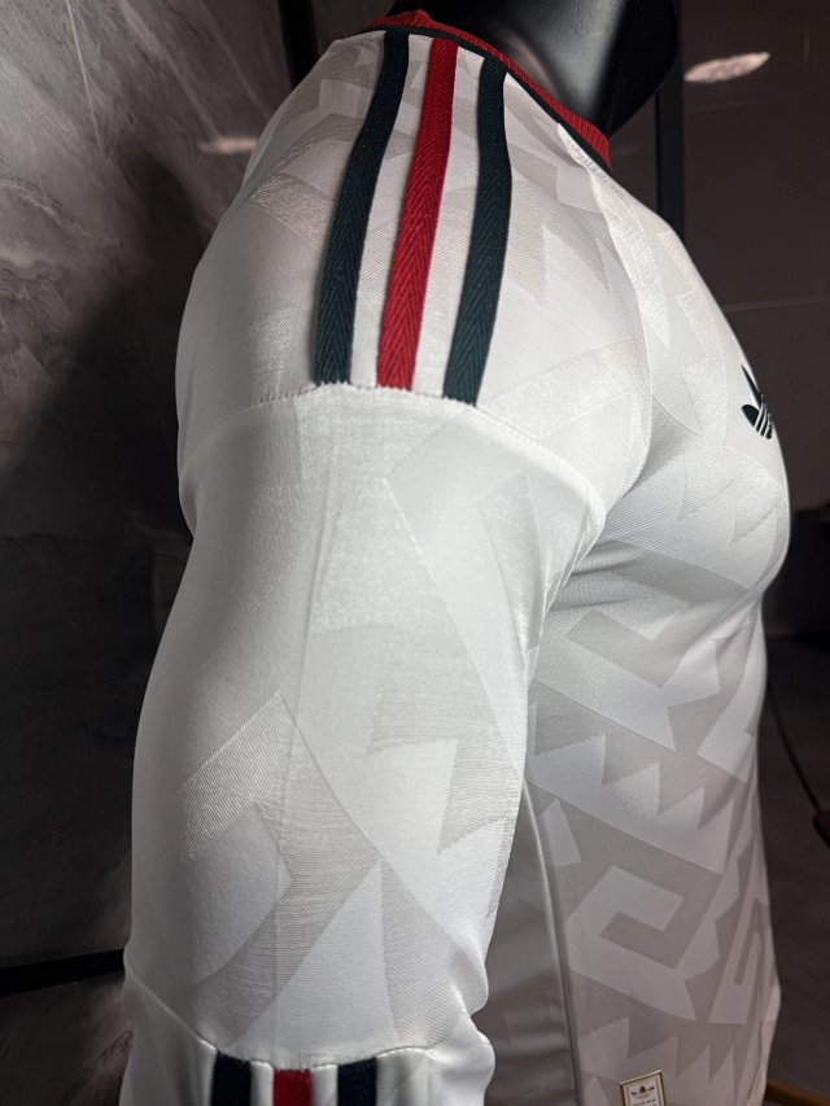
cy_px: 553
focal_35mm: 24
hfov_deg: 56.8
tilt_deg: -20.4
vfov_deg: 71.6
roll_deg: +6.7
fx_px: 767
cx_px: 415
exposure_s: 1/226
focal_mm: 6.76
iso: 64
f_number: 1.78
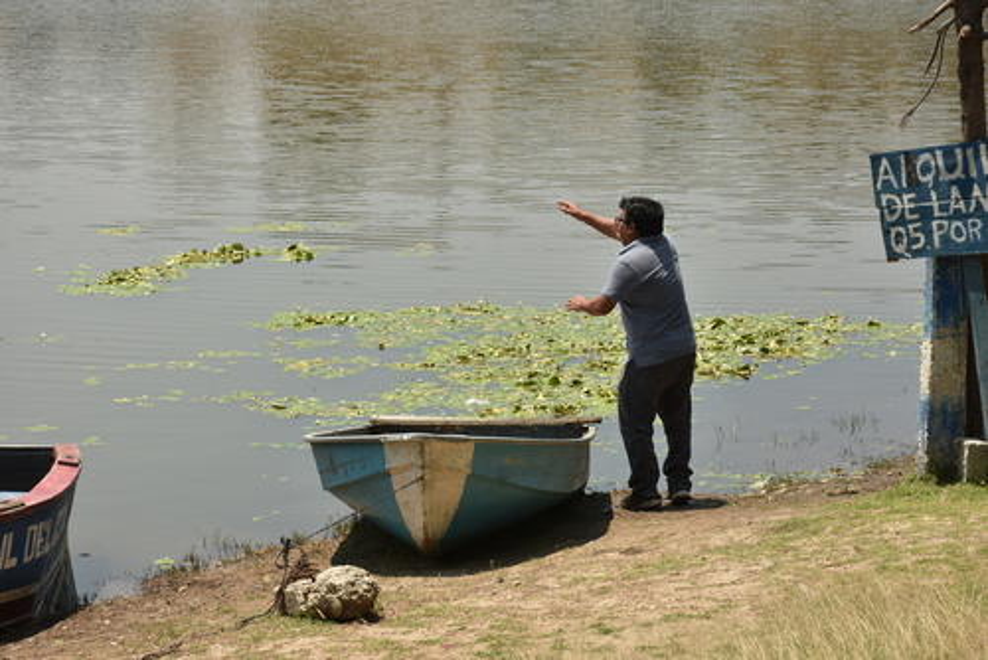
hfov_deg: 16.1
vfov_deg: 10.8
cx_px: 494
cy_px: 330
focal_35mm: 128
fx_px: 3501
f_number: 8
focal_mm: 85
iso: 160
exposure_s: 1/500
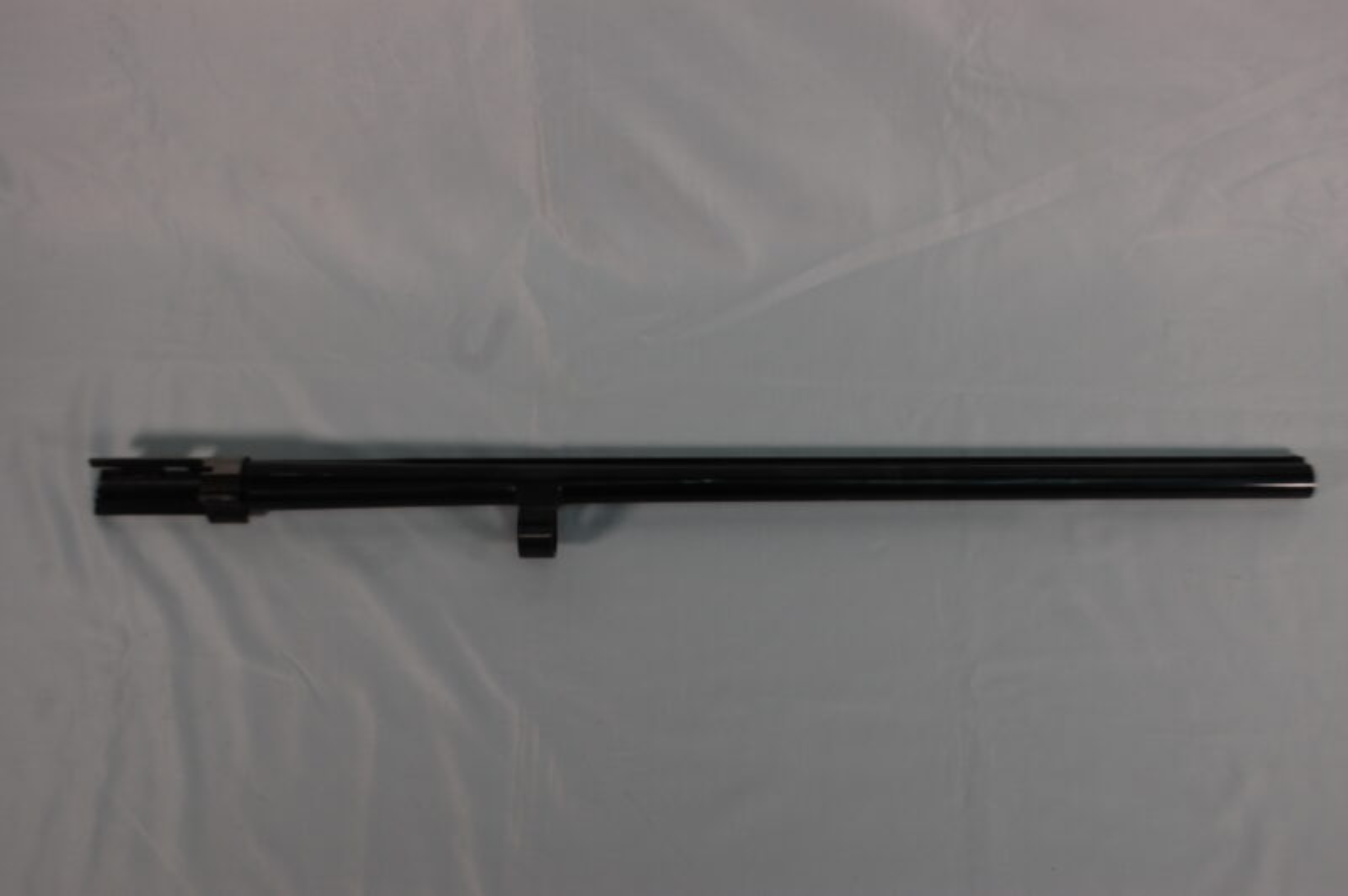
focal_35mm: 42
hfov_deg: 46.4
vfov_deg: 31.8
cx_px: 674
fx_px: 1571
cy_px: 448
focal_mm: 28
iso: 200
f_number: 5.6
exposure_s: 1/125
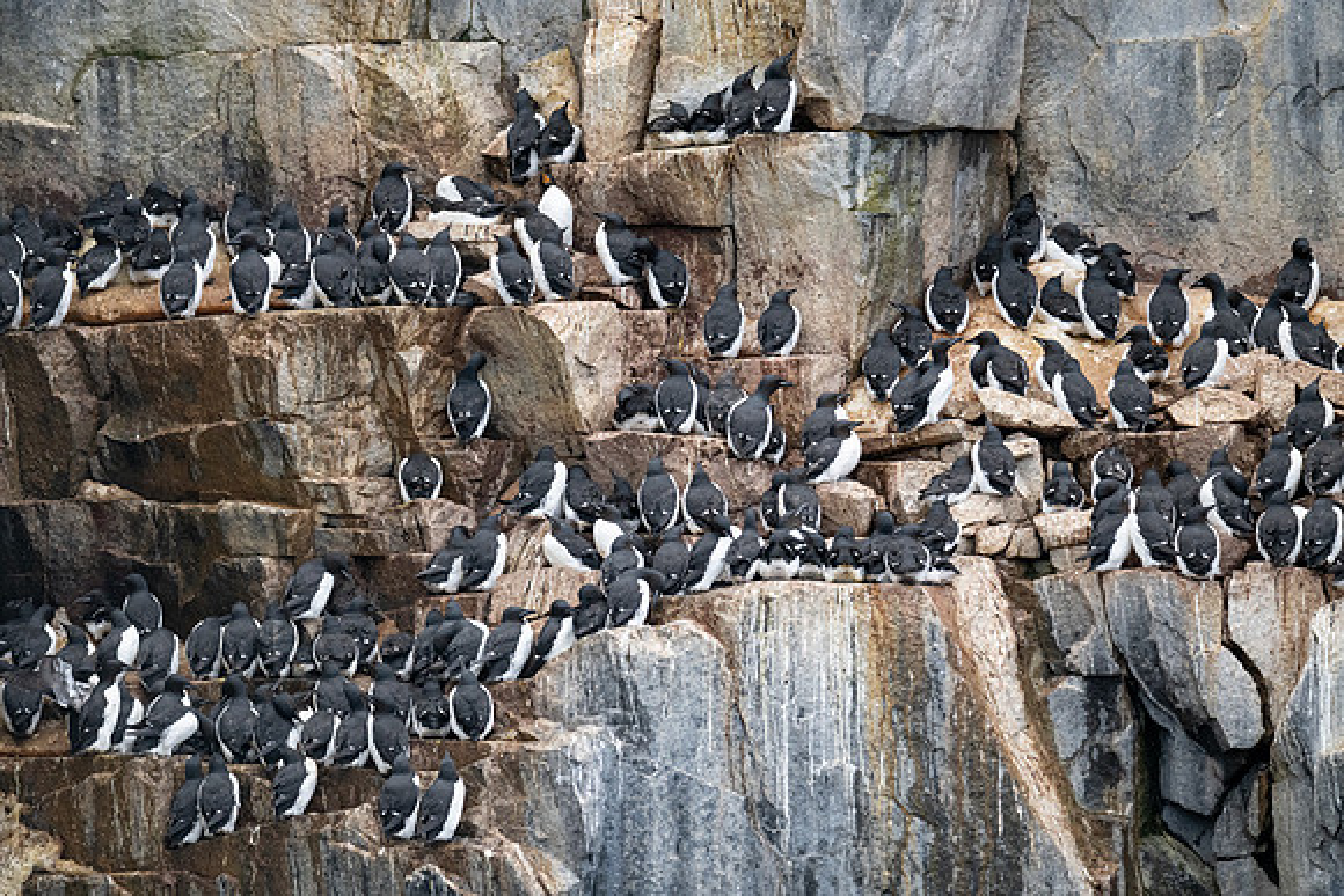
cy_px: 399
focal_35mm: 428
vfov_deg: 3.2
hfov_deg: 4.8
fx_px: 15980
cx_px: 587
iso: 1600
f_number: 6
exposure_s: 1/1000
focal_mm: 380
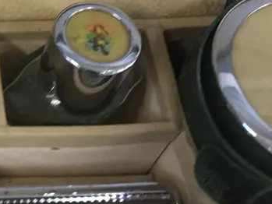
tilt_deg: -55.3
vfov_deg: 17.1
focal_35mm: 85
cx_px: -115
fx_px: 668
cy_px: 12
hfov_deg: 20.3
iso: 50
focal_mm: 4.15
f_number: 2.2
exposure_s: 1/17
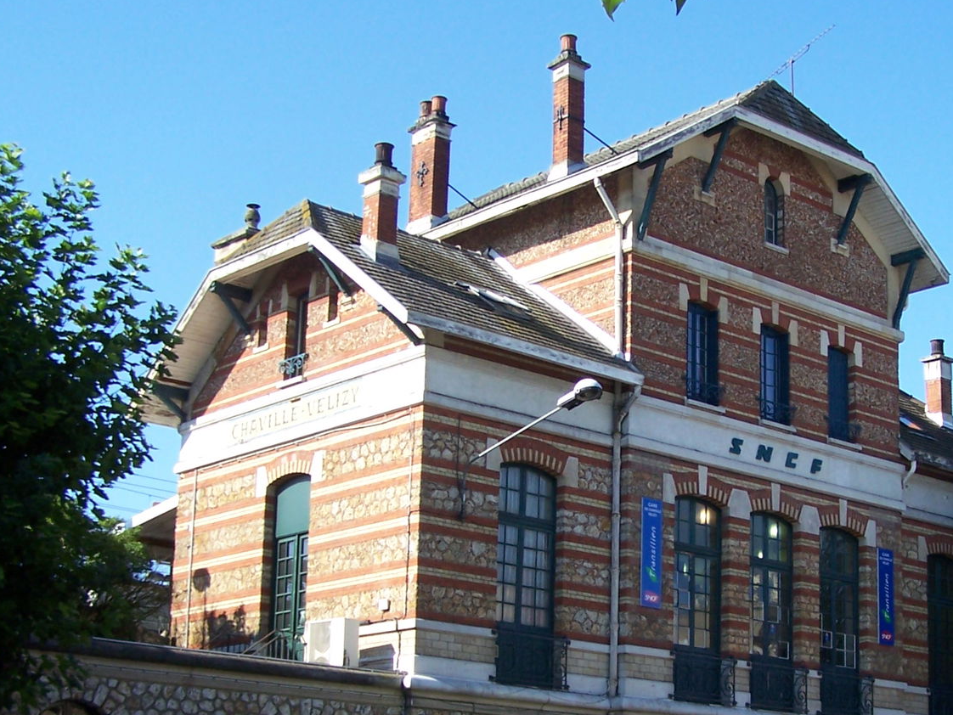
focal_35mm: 65
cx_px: 656
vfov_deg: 22.4
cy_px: 511
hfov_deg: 29.6
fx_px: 1790
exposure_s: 1/500
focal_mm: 6.3
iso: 80
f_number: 2.8
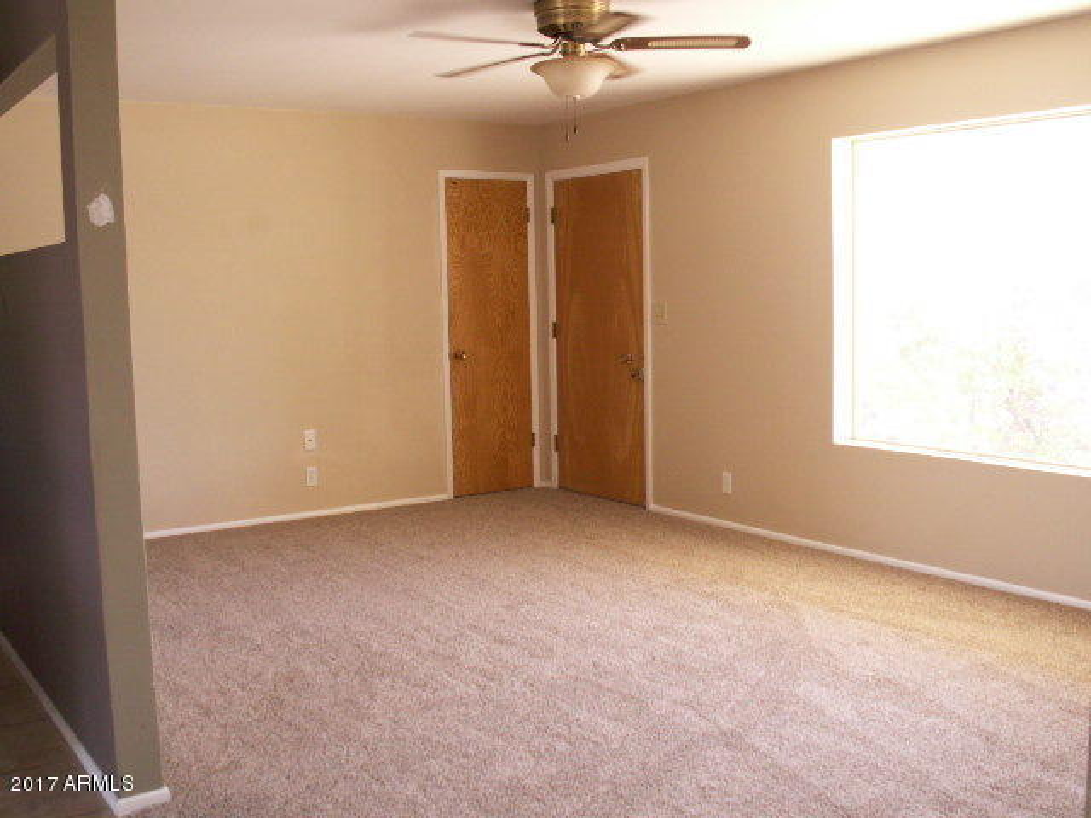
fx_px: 1103
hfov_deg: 52.6
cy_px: 409
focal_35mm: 35
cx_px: 546
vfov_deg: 40.7
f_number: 2.8
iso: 80
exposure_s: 1/40
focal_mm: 5.86
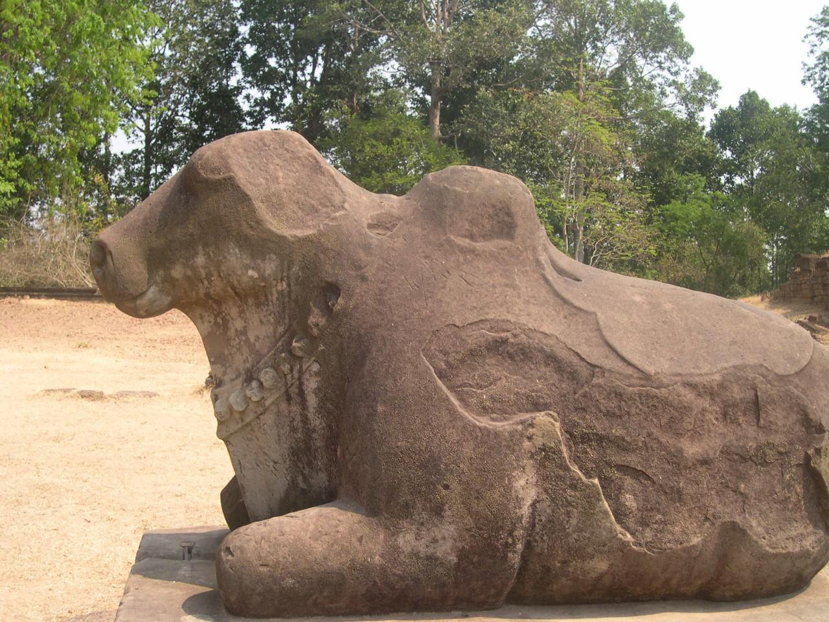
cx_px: 414
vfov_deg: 37.7
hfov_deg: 49.0
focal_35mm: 38
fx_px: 910
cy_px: 311
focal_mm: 8
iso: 100
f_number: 7.6
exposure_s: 1/96.2
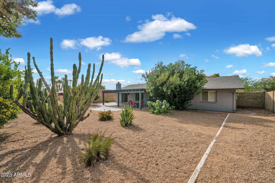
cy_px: 92
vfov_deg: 85.4
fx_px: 99
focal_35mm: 13
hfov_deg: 108.3
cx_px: 138
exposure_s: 1/200
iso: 100
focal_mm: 13
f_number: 10
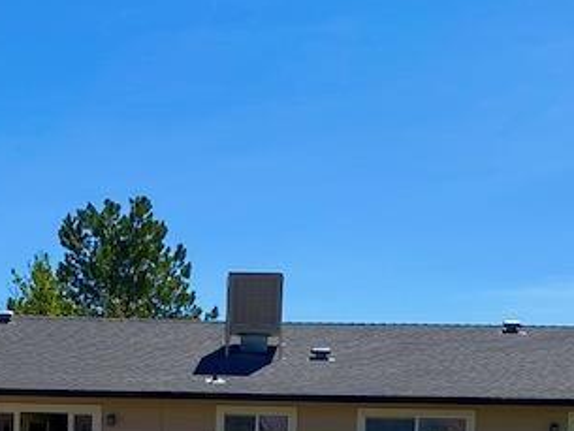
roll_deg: -1.5
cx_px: 186
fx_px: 1808
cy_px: 623
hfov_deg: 18.0
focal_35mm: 109
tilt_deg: -4.2
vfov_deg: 12.9
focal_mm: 4.25
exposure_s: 1/3846
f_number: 1.8
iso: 32
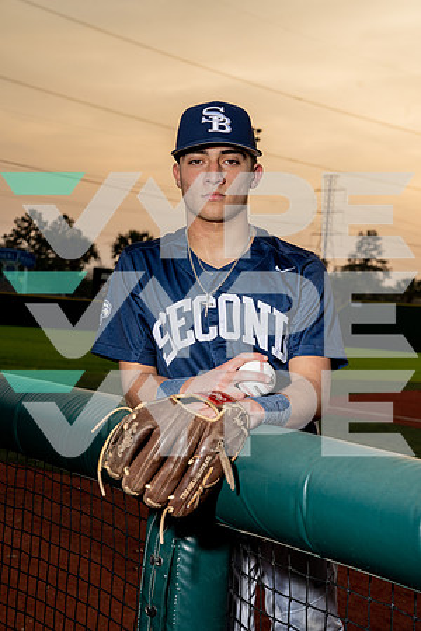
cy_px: 316
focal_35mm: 65
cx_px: 210
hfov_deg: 20.9
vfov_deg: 31.0
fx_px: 1140
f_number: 8
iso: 250
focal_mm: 65
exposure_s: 1/250
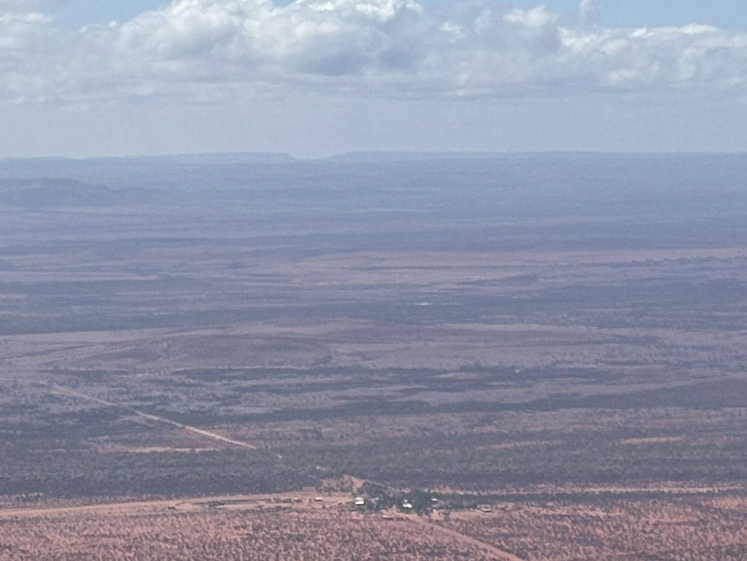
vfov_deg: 7.8
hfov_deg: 10.4
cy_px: 190
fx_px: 4101
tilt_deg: -1.8
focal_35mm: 190
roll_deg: +0.6
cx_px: 416
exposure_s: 1/4630
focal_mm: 5.96
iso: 25
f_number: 1.6
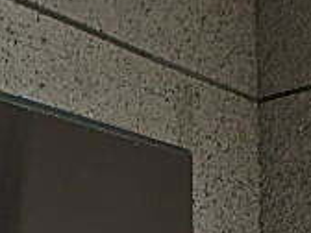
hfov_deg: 22.0
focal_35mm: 80
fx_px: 719
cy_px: 325
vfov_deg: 17.0
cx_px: -91
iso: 125
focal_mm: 3.7
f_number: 3.5
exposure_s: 1/200
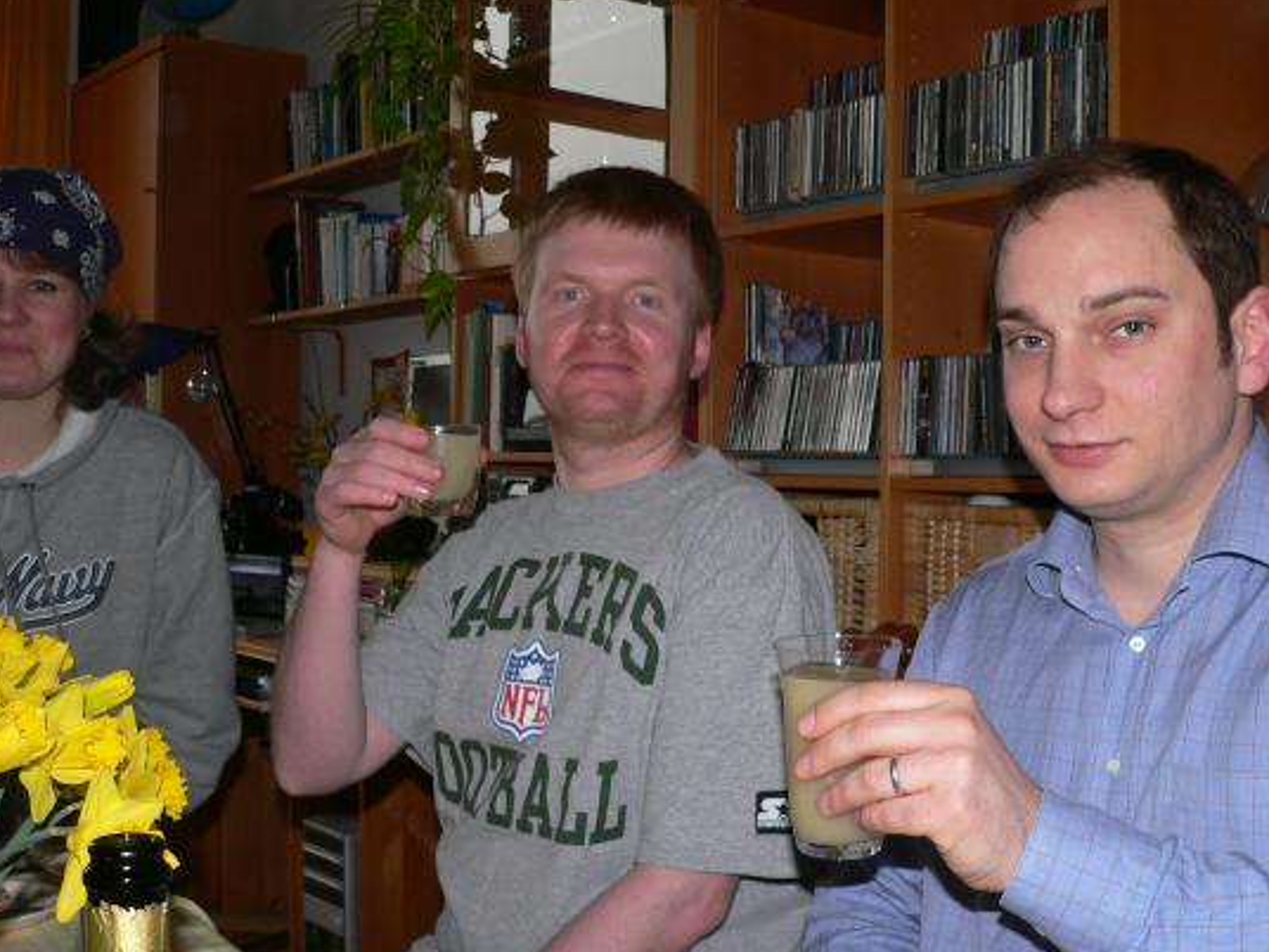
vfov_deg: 33.6
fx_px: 1576
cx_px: 703
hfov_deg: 43.8
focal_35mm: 43
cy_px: 516
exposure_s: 1/250
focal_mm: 6
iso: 100
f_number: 2.8
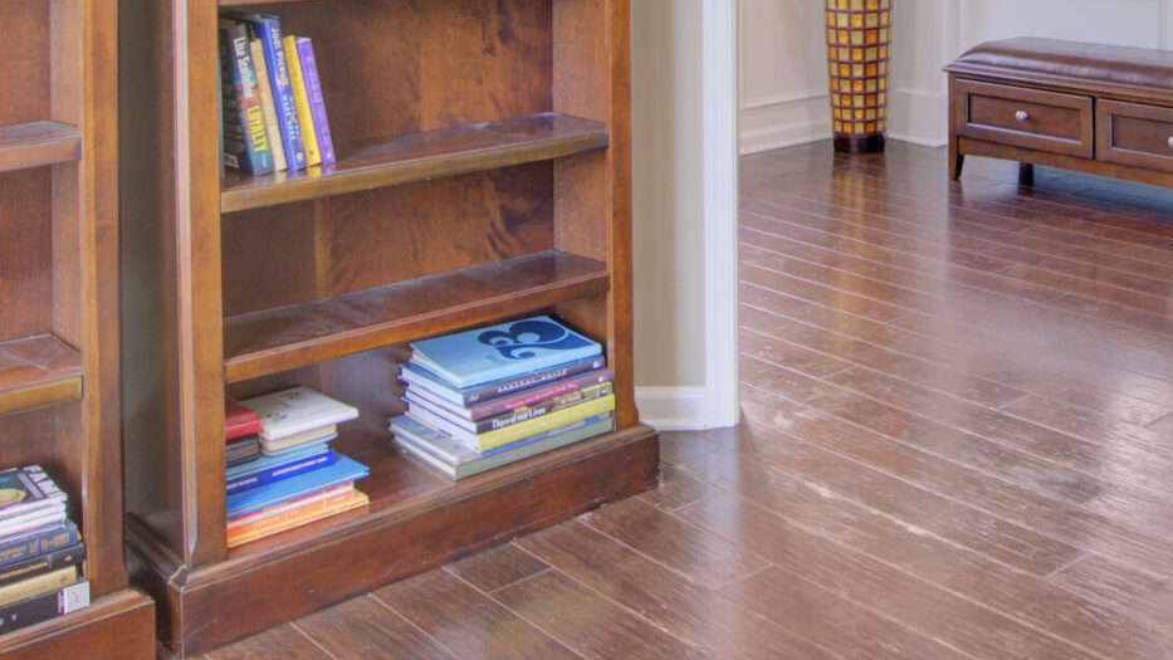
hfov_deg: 42.8
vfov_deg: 23.5
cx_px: 915
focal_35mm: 46
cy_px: -154
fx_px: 1431
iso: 400
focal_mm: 16
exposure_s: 1/15
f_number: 8
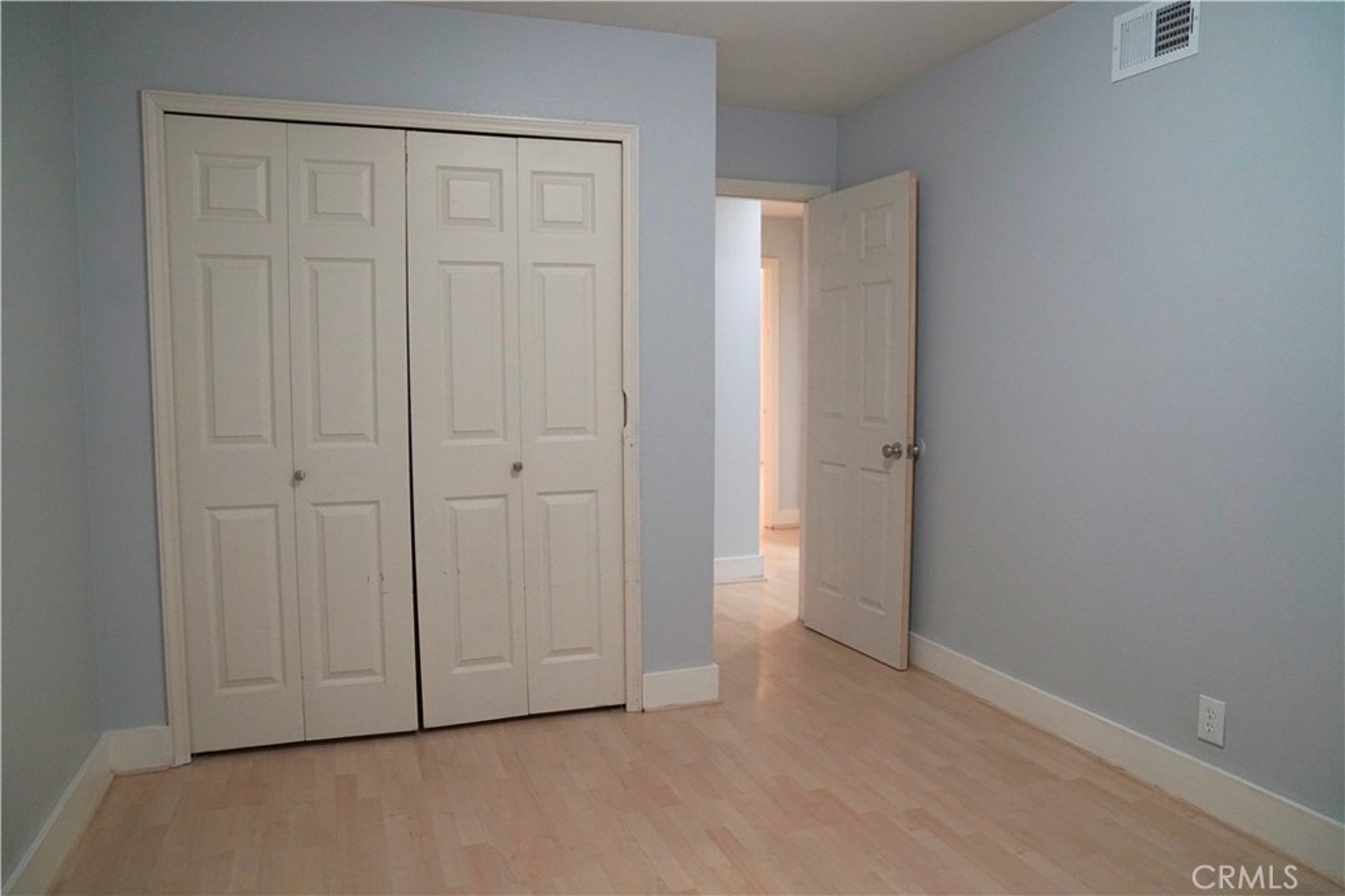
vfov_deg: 53.1
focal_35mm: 24
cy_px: 448
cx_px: 672
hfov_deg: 73.8
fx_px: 896
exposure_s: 1/160
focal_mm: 24
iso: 4000
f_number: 2.8
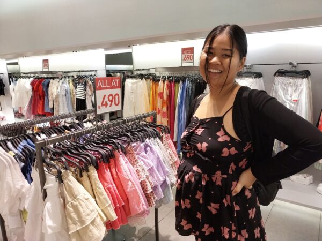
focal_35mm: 26
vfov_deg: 53.1
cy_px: 120
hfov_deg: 67.3
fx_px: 242
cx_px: 161
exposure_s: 1/50
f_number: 1.8
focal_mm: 4
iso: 125
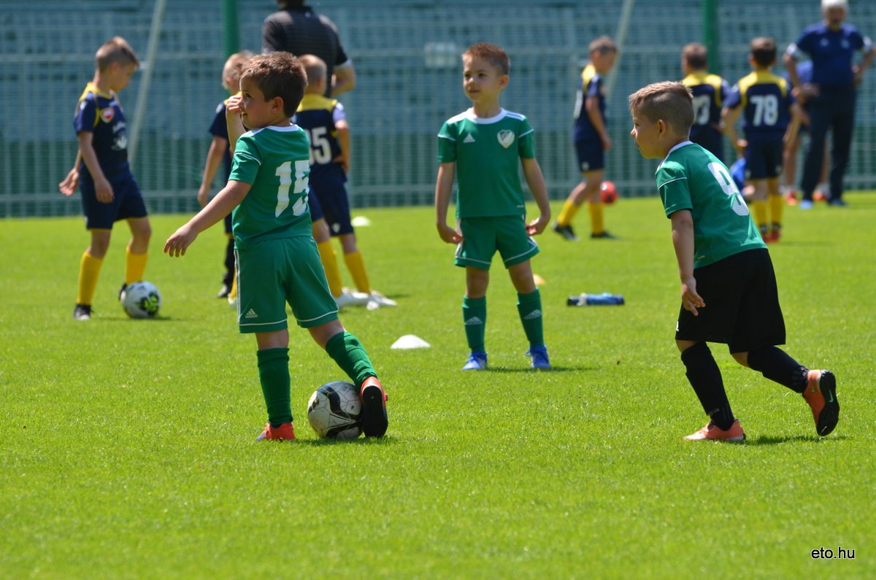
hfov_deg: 6.6
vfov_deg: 4.3
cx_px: 438
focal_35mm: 315
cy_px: 290
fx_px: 7650
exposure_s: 1/500
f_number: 5.6
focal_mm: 210
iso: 200
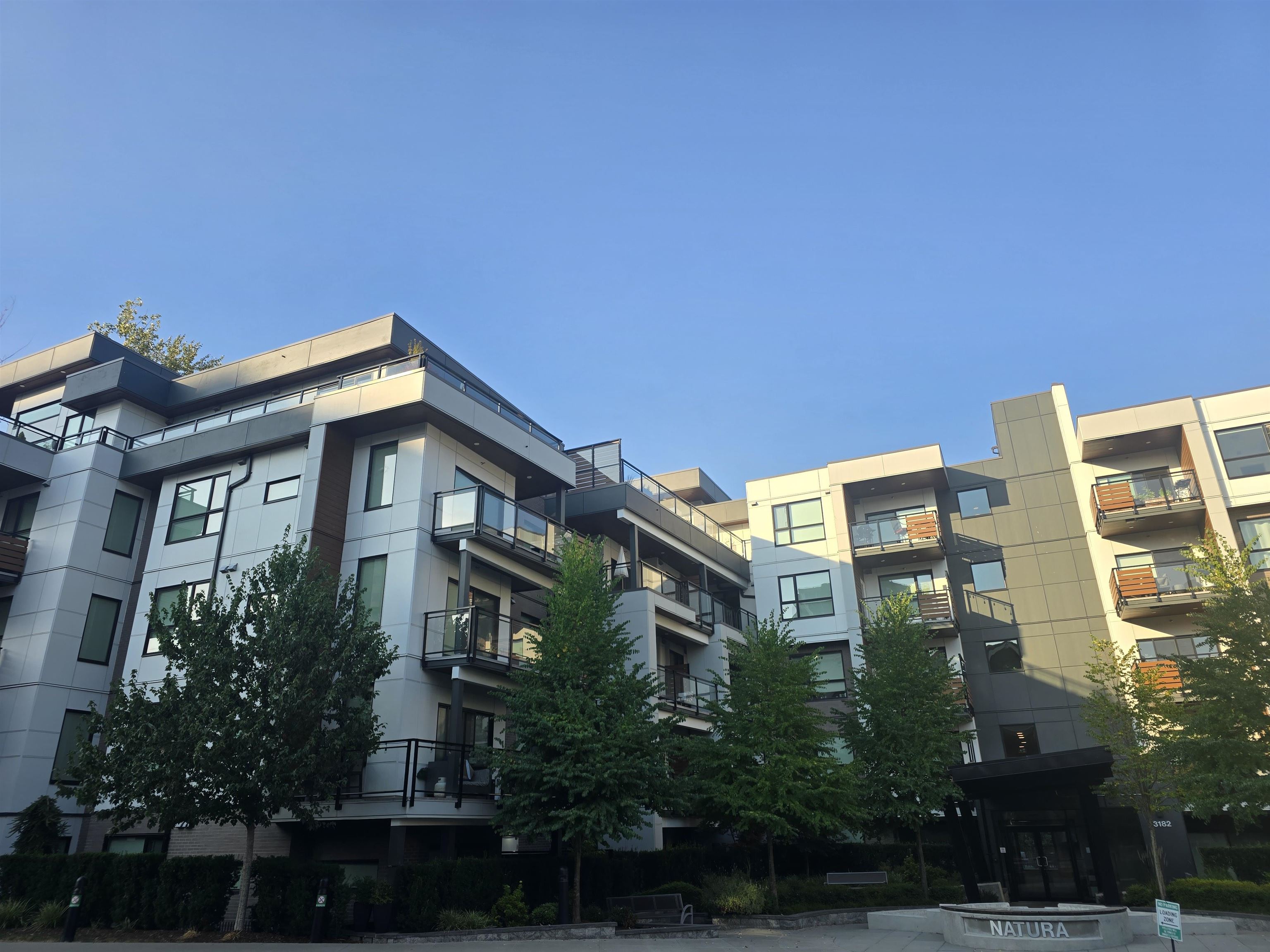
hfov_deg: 73.9
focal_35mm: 23
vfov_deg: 58.9
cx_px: 635
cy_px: 476
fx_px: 844
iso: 12
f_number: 1.7
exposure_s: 1/330
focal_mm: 6.3
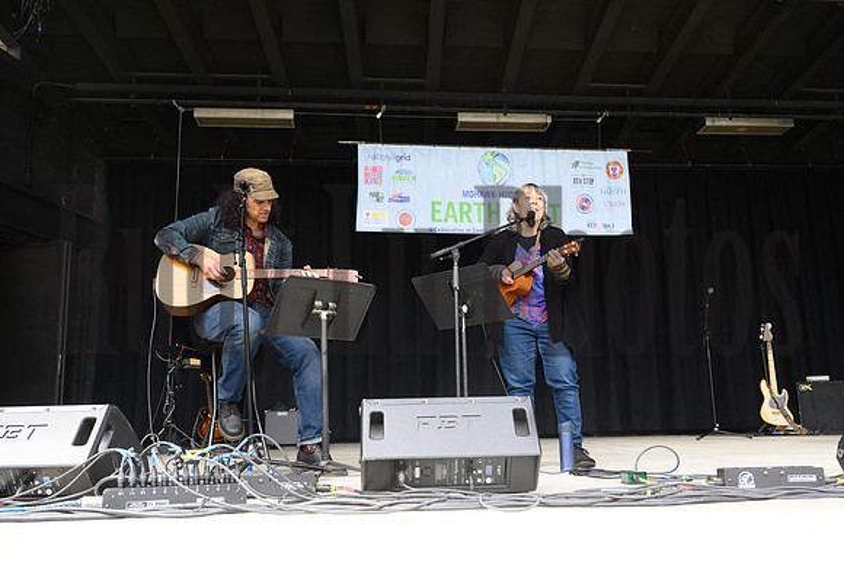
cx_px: 422
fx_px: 761
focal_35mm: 32
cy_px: 281
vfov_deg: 40.5
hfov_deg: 58.0
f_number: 5.6
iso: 800
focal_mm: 32.5
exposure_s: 1/640
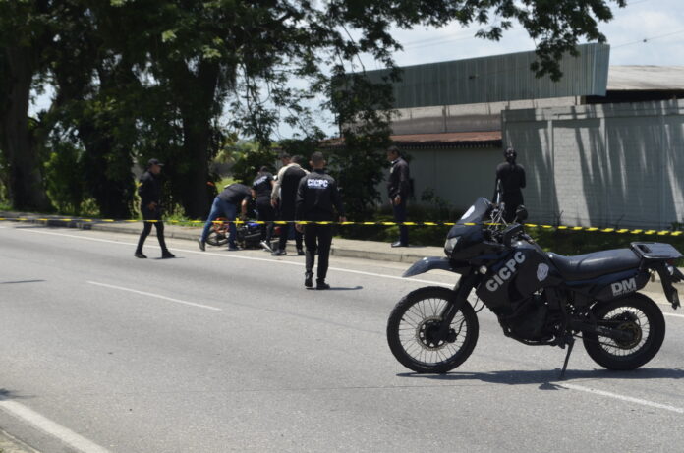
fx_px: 1280
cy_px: 226
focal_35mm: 68
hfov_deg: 29.9
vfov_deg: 20.1
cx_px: 342
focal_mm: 45
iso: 125
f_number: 8
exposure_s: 1/250
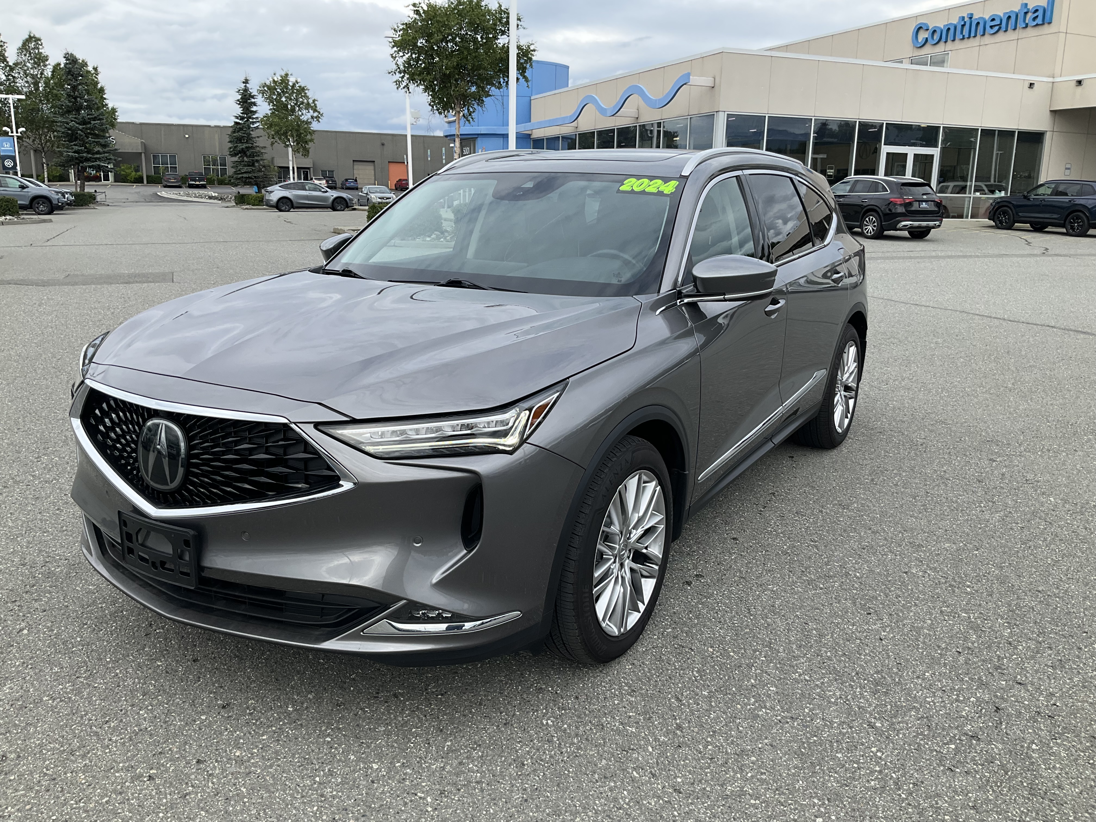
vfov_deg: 48.2
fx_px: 918
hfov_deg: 61.7
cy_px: 411
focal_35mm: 29
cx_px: 548
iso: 25
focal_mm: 3
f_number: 1.8
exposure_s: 1/842
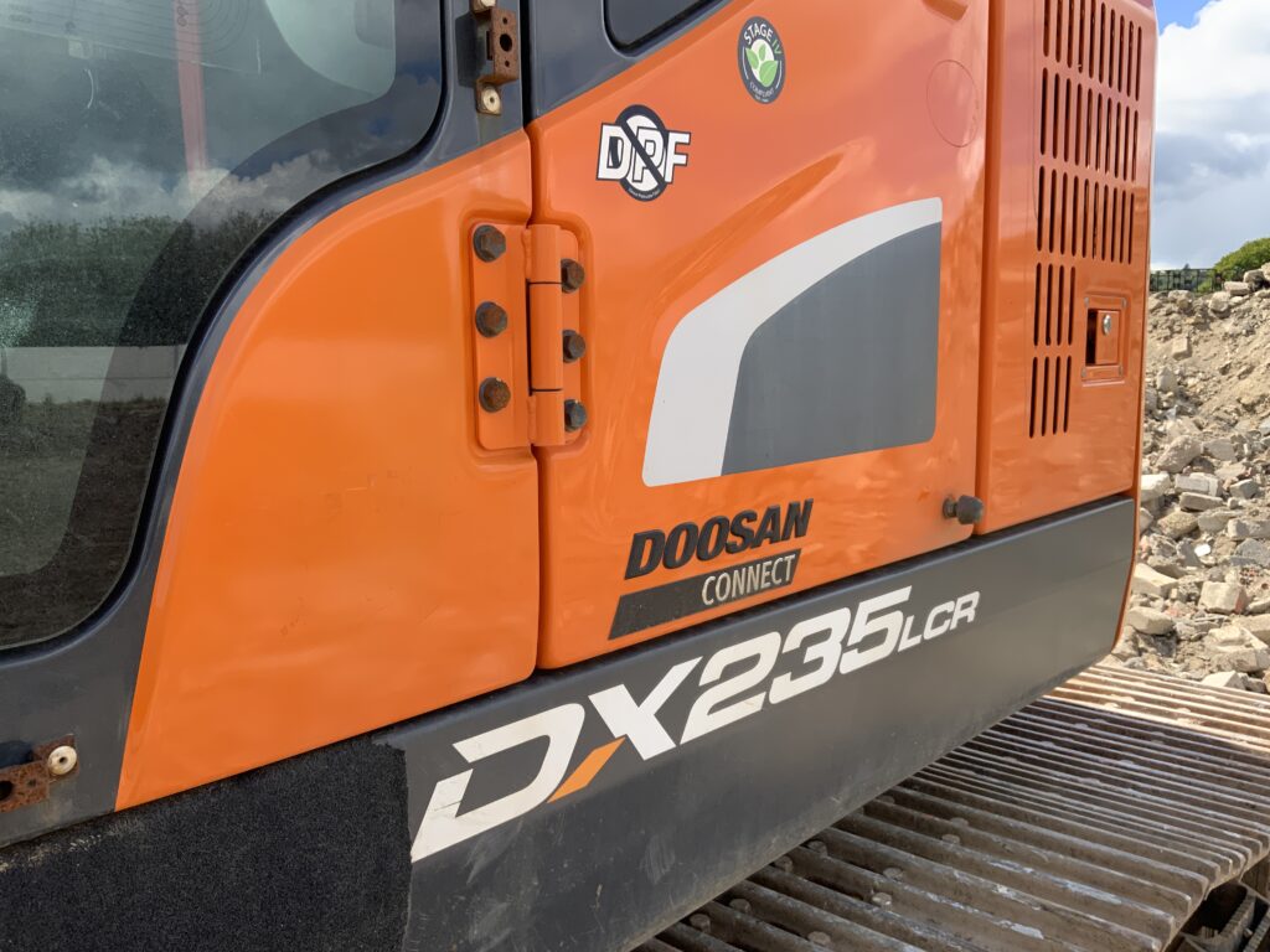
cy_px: 476
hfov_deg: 61.7
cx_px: 635
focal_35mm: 29
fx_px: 1064
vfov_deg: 48.2
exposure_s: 1/728
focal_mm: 3
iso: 16
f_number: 1.8
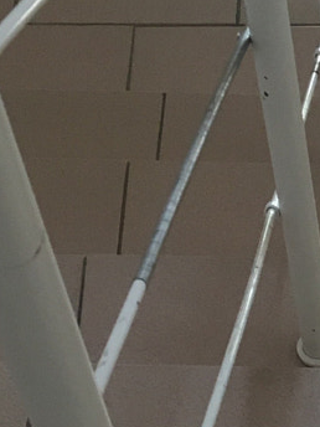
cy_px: 892
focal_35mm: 135
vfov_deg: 12.6
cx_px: 513
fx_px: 1664
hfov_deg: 10.5
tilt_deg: -68.4
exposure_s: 1/33
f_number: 2.2
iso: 100
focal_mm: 4.15
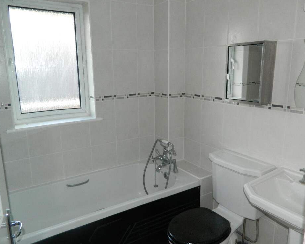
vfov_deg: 53.2
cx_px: 148
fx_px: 244
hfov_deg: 64.1
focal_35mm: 27
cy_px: 123
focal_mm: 4.5
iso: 200
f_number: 3.1
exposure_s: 1/30
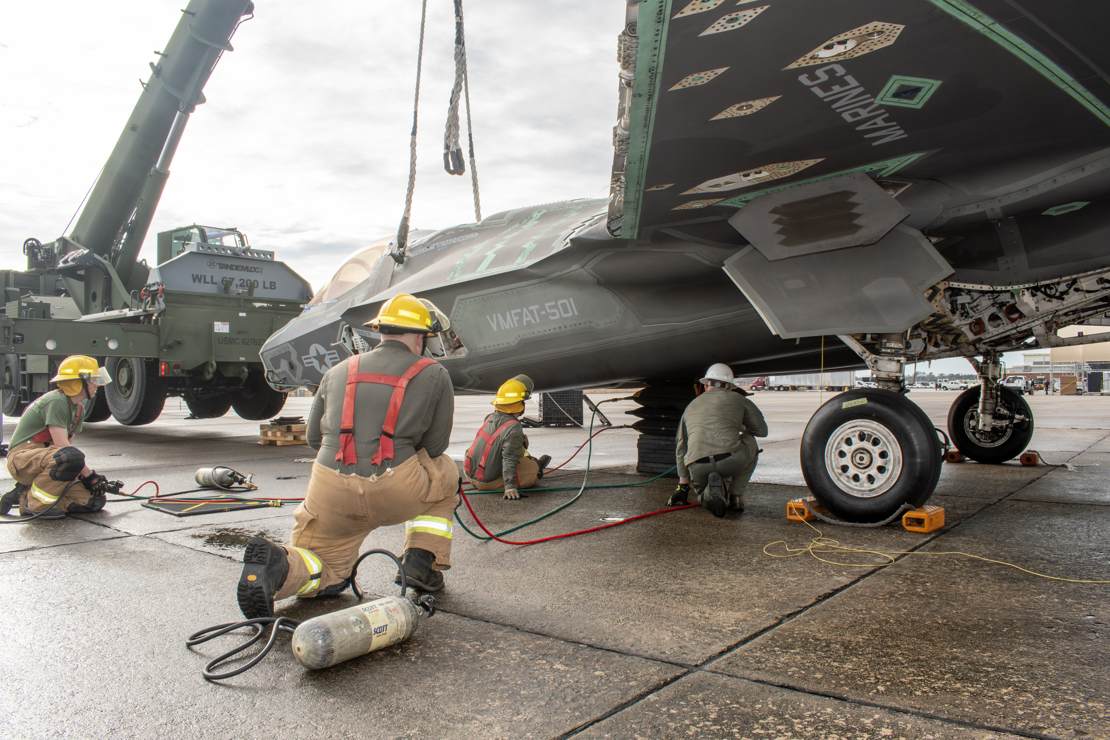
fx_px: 832
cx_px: 555
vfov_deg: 47.9
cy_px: 370
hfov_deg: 67.4
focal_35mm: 27
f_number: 14
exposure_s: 1/200
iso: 400
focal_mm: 18
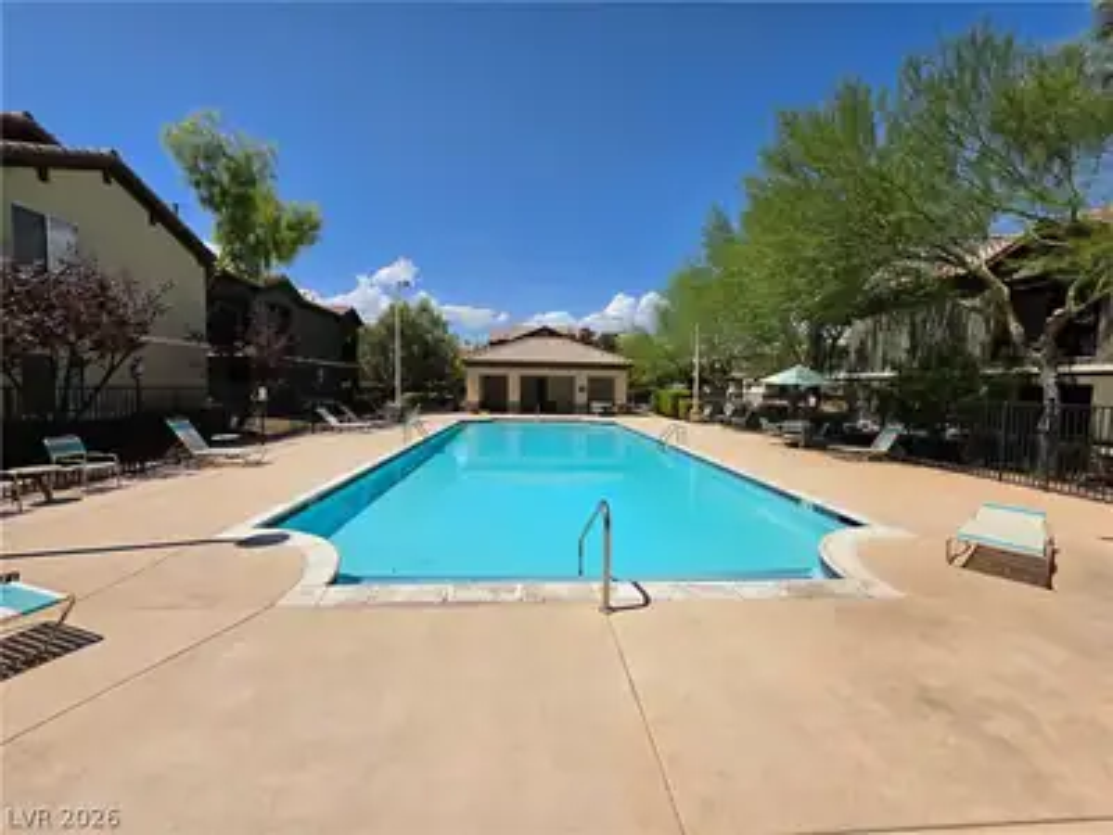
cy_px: 418
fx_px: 418
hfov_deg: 106.2
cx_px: 556
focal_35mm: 13
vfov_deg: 89.9
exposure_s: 1/3067
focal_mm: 2.2
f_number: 1.9
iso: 32
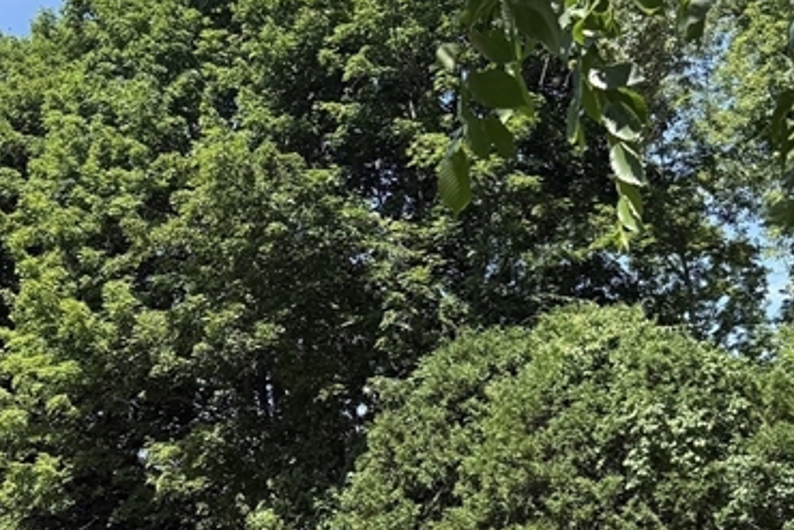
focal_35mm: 69
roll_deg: +2.7
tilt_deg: +4.4
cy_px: 496
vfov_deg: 19.3
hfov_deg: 28.2
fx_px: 1522
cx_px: 90
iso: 80
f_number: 1.78
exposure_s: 1/1855
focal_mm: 6.76
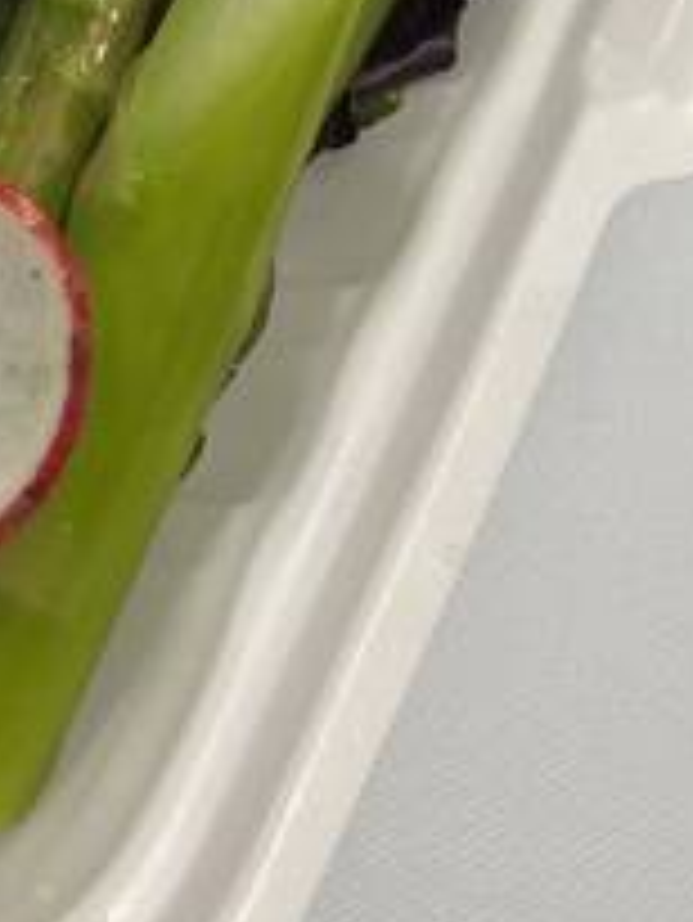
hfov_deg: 15.3
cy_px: -470
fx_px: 2480
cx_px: -166
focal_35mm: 93
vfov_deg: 18.6
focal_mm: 4.25
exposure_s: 1/120
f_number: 1.8
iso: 80
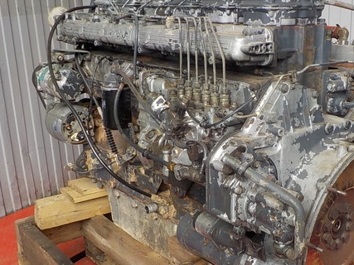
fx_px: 460
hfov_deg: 41.6
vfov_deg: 32.1
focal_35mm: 45
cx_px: 235
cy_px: 152
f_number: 3.3
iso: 125
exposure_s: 1/125
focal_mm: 4.1
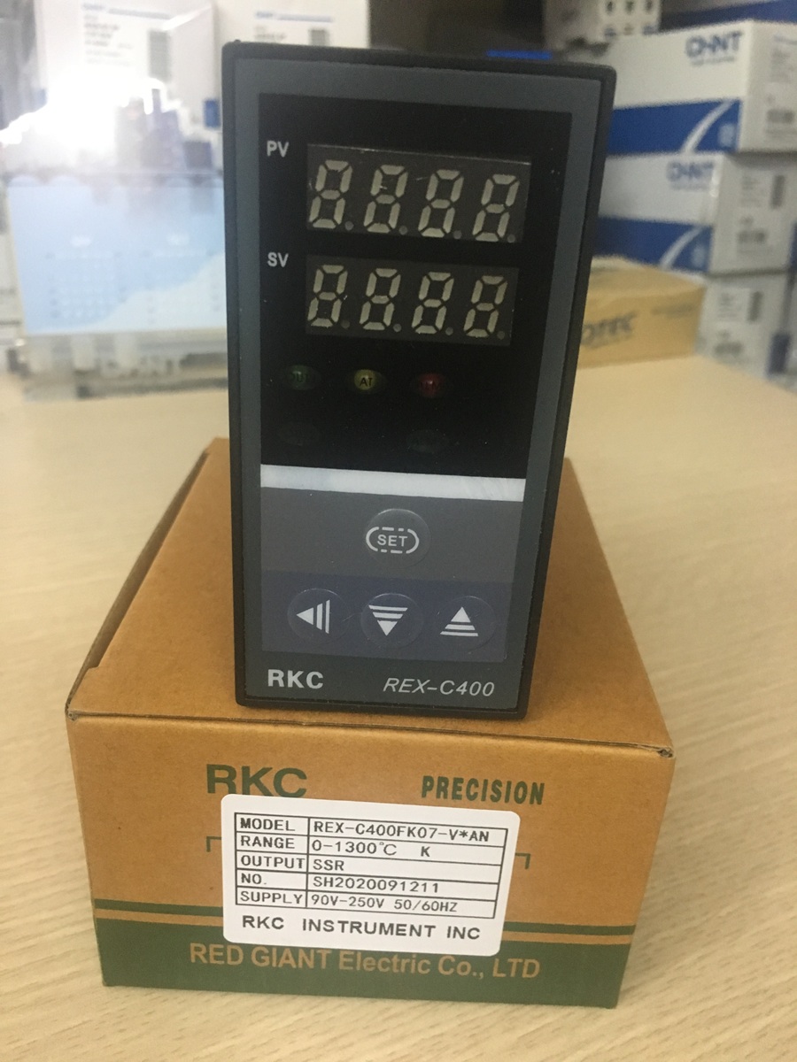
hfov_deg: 48.2
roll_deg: -3.3
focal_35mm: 29
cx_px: 398
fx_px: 890
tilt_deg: -27.1
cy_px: 531
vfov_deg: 61.7
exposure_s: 1/17
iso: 200
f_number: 2.2
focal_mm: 4.15
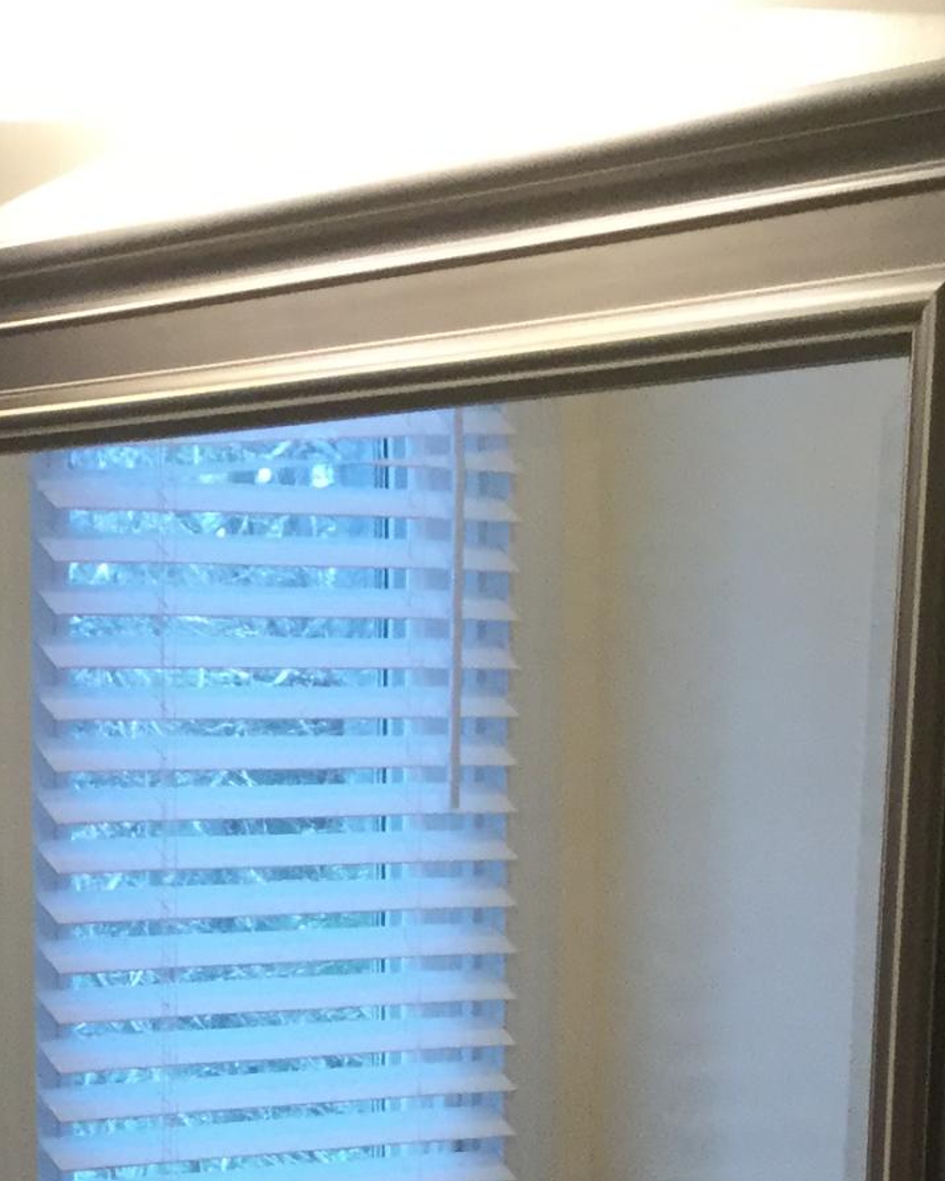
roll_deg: +0.2
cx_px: -7
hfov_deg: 14.8
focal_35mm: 102
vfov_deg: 18.0
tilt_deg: -9.2
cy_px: 1346
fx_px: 3566
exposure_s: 1/30
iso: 32
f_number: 2.4
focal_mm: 3.3
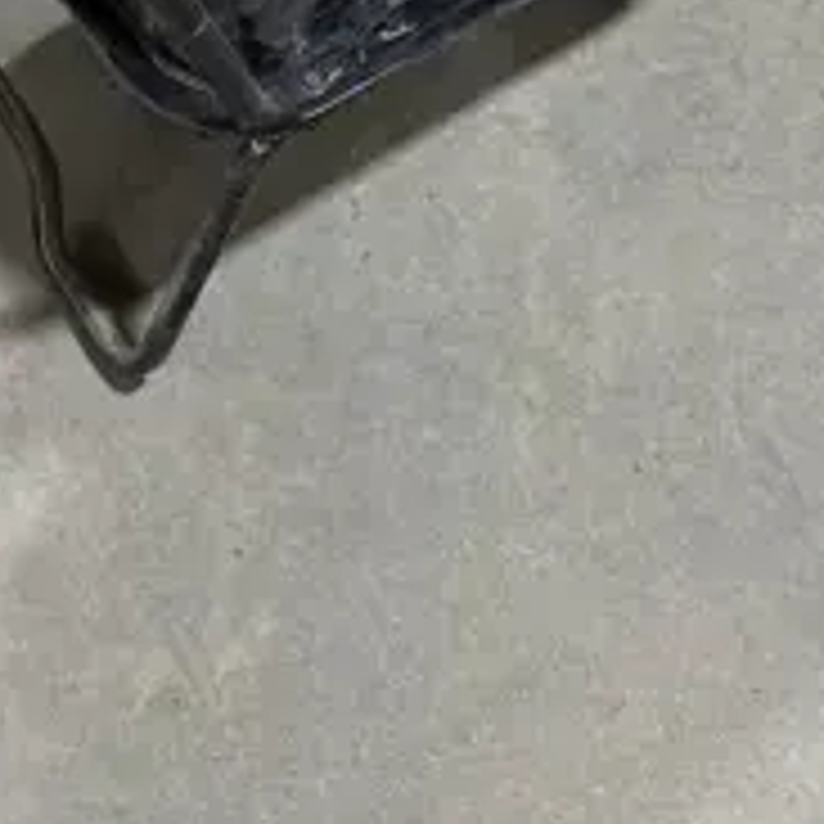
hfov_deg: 23.3
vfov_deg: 21.3
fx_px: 1993
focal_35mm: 74
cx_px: 351
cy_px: -230
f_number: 1.78
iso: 250
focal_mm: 6.86
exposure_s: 1/87
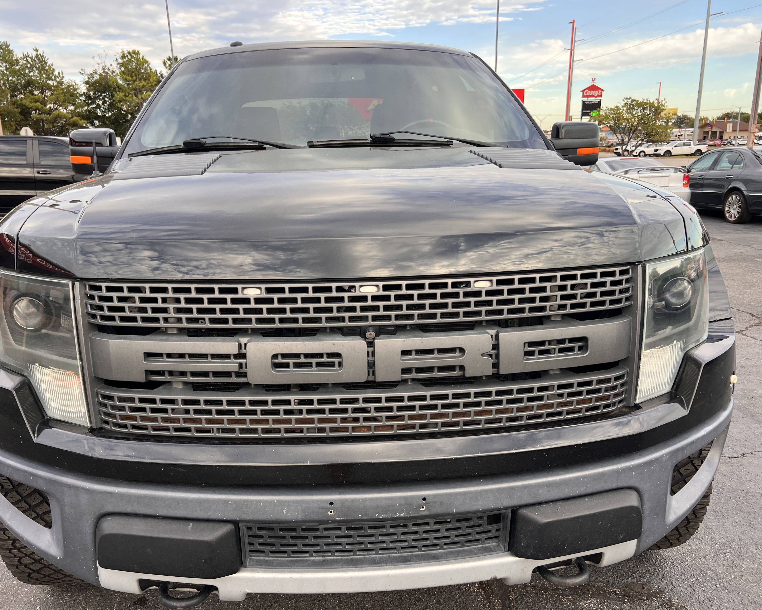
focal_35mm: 28
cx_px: 359
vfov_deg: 51.5
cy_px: 313
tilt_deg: -15.7
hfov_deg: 62.2
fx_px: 632
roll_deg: +1.2
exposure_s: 1/336
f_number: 1.5
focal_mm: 5.7
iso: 50
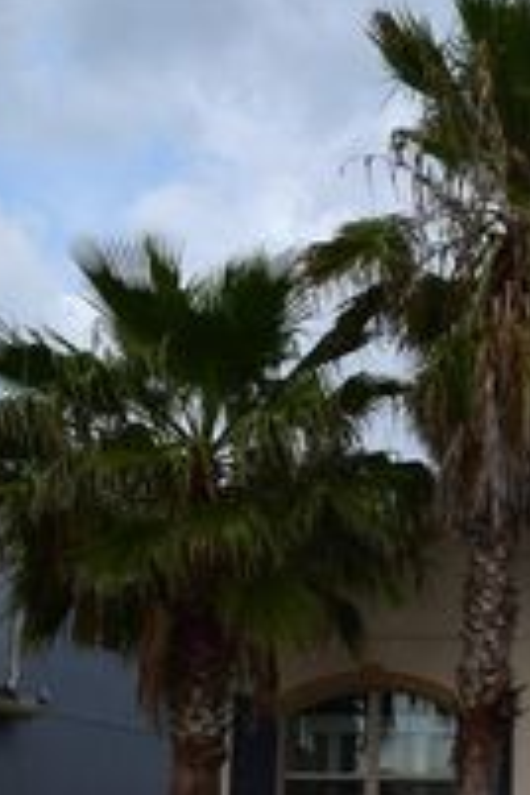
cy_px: 635
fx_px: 1728
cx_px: 736
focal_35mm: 78
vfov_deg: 25.5
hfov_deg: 16.3
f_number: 10
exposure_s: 1/200
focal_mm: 21
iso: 100
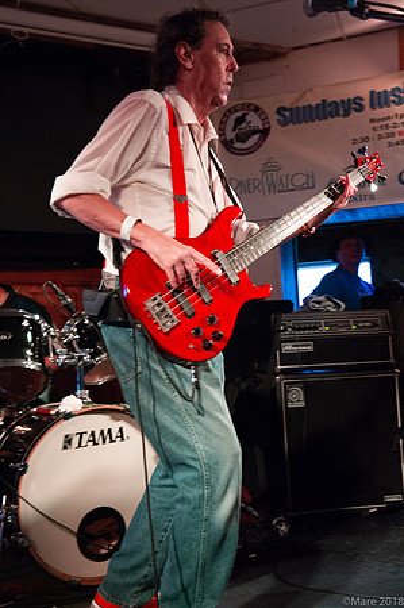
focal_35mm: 46
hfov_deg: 29.2
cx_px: 202
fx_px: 776
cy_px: 304
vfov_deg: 42.8
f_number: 6.3
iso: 6400
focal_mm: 46
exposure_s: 1/80
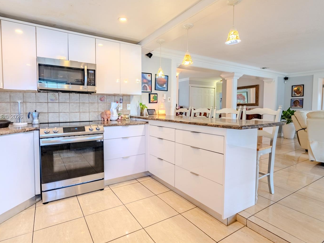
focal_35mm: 18
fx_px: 168
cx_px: 138
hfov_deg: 87.2
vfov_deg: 71.6
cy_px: 117
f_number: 8
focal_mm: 16
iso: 800
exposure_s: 1/640
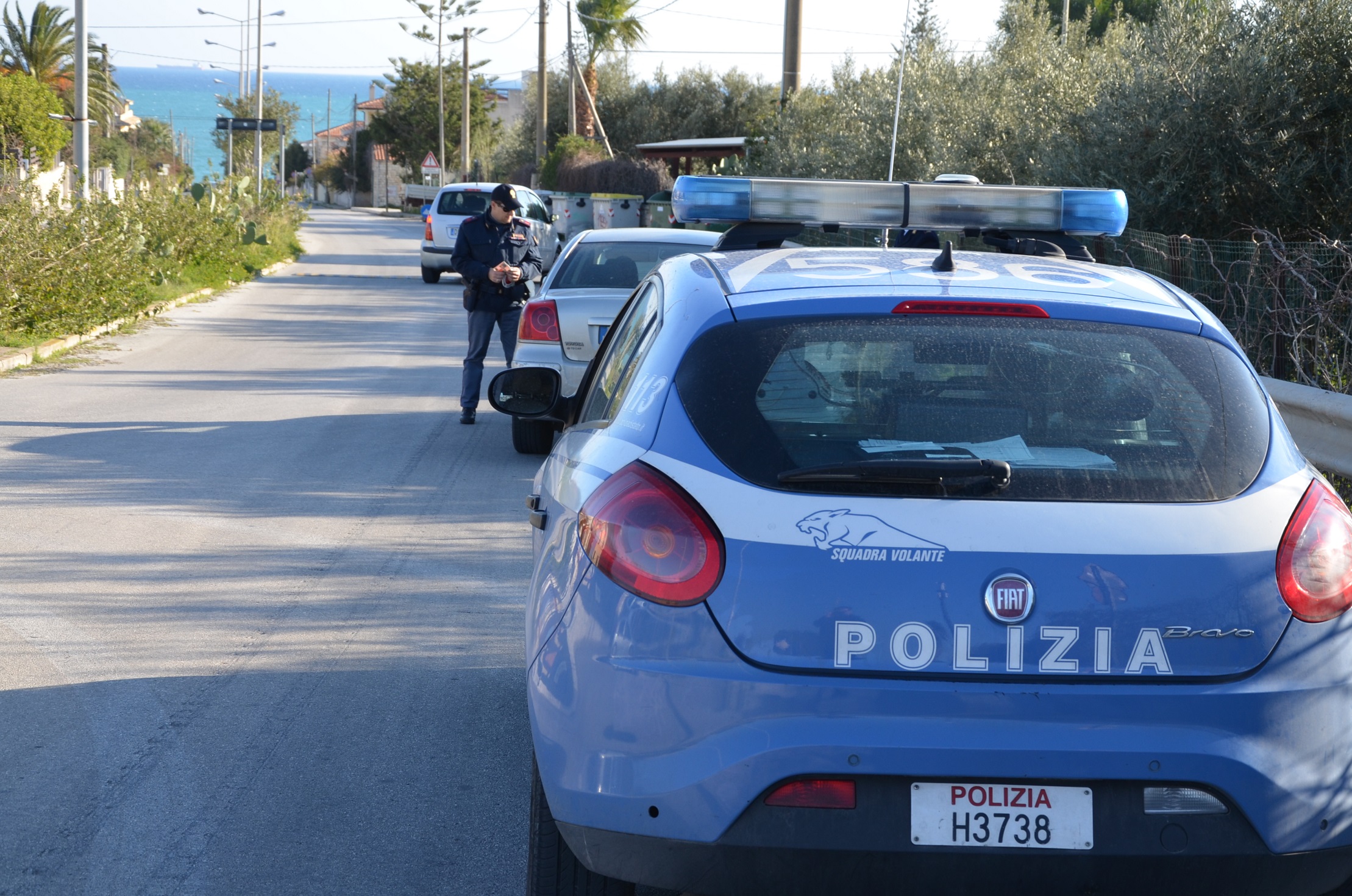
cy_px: 448
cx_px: 676
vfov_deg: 20.1
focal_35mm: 68
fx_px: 2530
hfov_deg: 29.9
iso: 200
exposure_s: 1/250
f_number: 8
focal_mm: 45
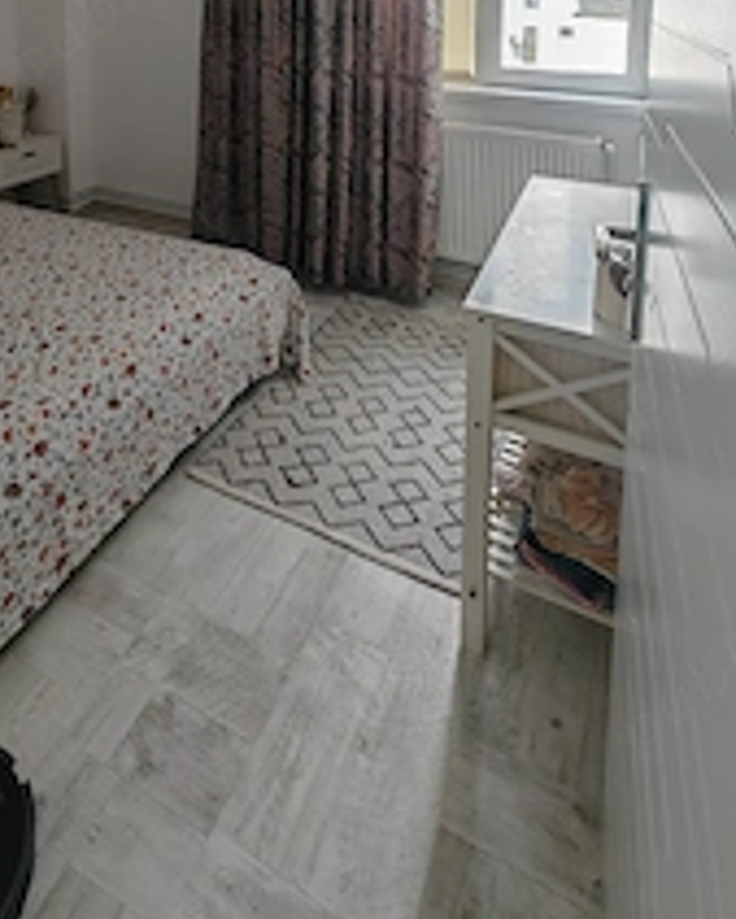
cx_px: 300
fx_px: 653
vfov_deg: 57.6
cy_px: 52
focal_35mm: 24
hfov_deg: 58.4
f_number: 2
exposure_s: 1/50
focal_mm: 1.82
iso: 160
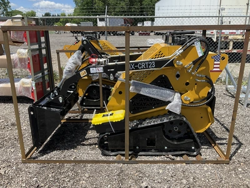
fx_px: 209
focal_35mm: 29
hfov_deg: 61.7
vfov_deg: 48.2
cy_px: 94
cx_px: 125
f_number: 1.8
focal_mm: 3
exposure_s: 1/1279
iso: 25
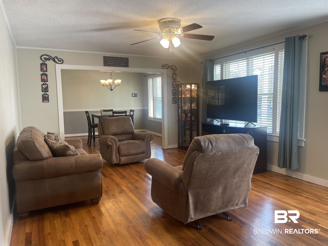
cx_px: 164
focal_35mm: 26
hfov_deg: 67.3
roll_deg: +1.4
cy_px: 123
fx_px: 246
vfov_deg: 53.1
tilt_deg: -6.2
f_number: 1.6
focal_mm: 4.2
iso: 125
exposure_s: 1/120
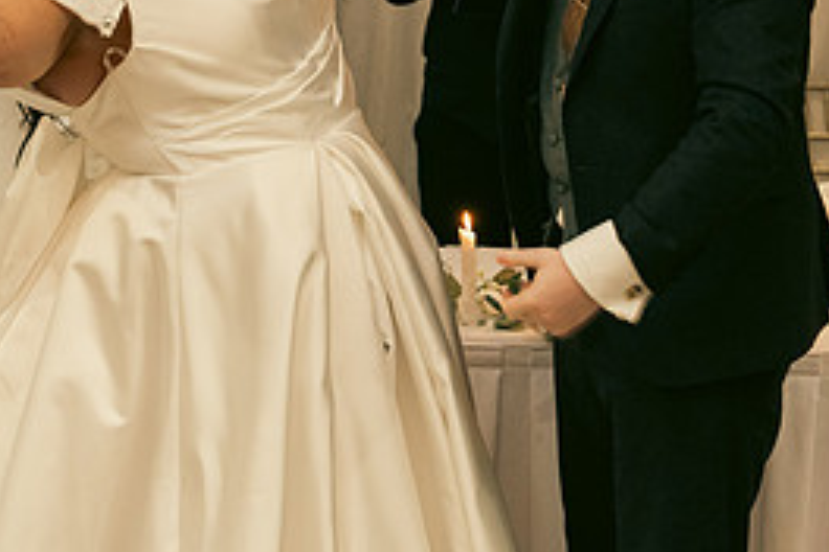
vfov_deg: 13.4
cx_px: 528
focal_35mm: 101
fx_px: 2326
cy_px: 55
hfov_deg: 20.2
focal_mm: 46
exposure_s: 1/160
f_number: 3.5
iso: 2500
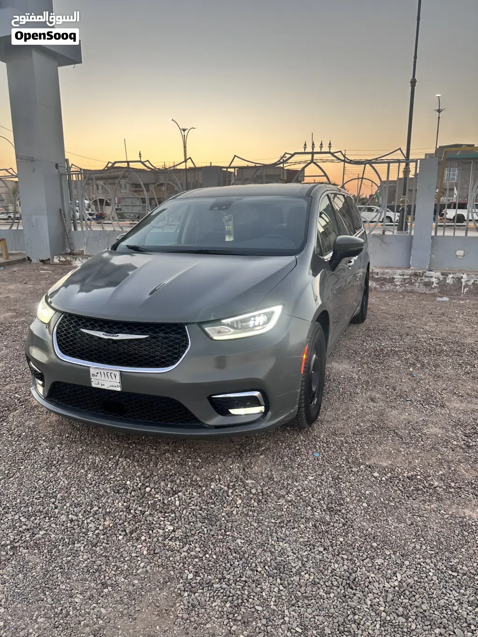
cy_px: 318
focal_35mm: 24
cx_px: 239
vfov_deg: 71.6
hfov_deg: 56.8
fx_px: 442
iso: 50
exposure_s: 1/121
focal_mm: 6.86
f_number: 1.78
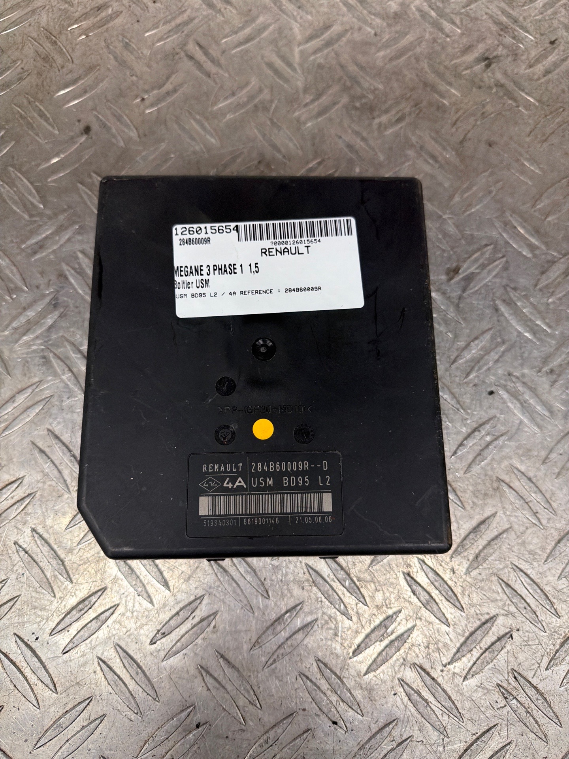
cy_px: 380
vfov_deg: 71.6
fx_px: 526
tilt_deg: -75.6
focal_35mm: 24
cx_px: 284
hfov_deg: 56.8
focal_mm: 6.76
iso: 320
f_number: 1.78
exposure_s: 1/181
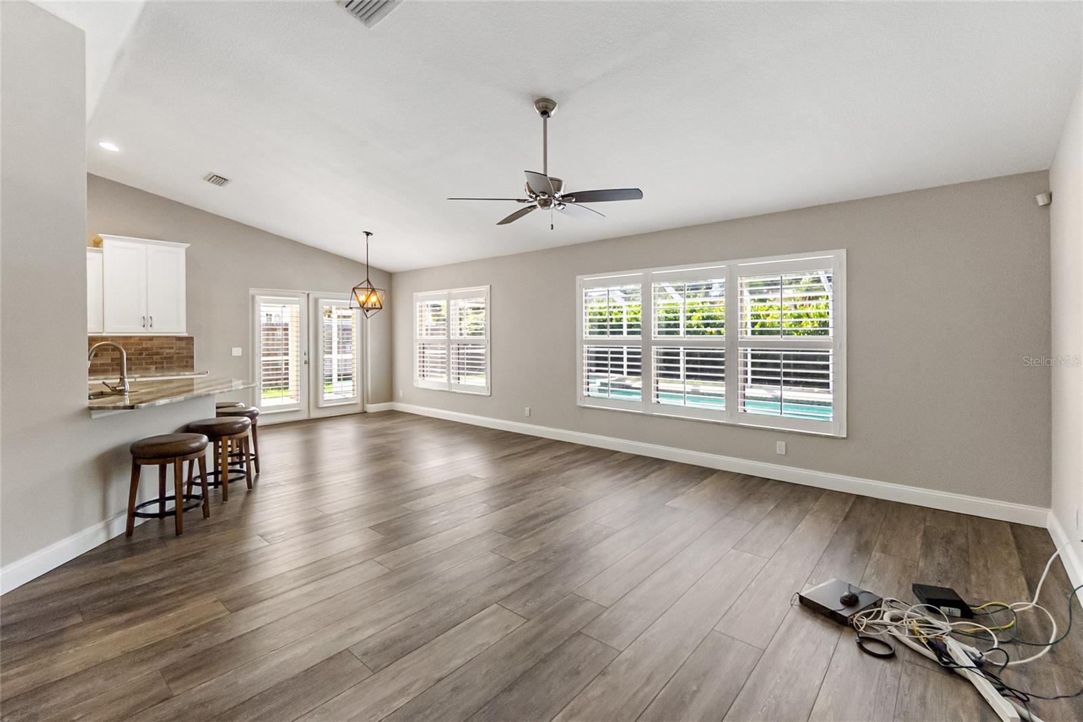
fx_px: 451
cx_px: 542
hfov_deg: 100.4
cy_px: 361
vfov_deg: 77.3
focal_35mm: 15
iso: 1000
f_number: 4
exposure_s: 1/250
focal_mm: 10
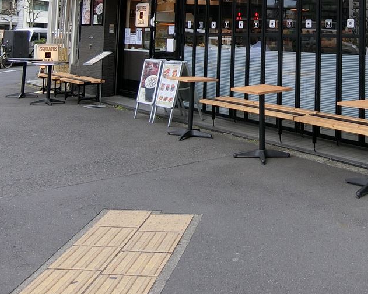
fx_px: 512
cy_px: -14
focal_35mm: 47
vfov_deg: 29.5
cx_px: 286
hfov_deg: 38.3
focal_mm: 4.06
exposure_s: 1/160
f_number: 2.7
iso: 80
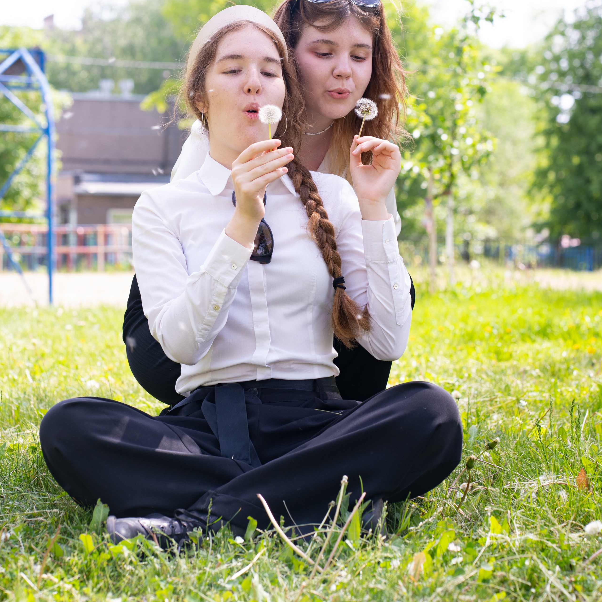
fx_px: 2145
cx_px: 302
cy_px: 207
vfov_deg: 15.9
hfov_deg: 16.0
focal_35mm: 109
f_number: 6.3
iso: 160
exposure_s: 1/125
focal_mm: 85
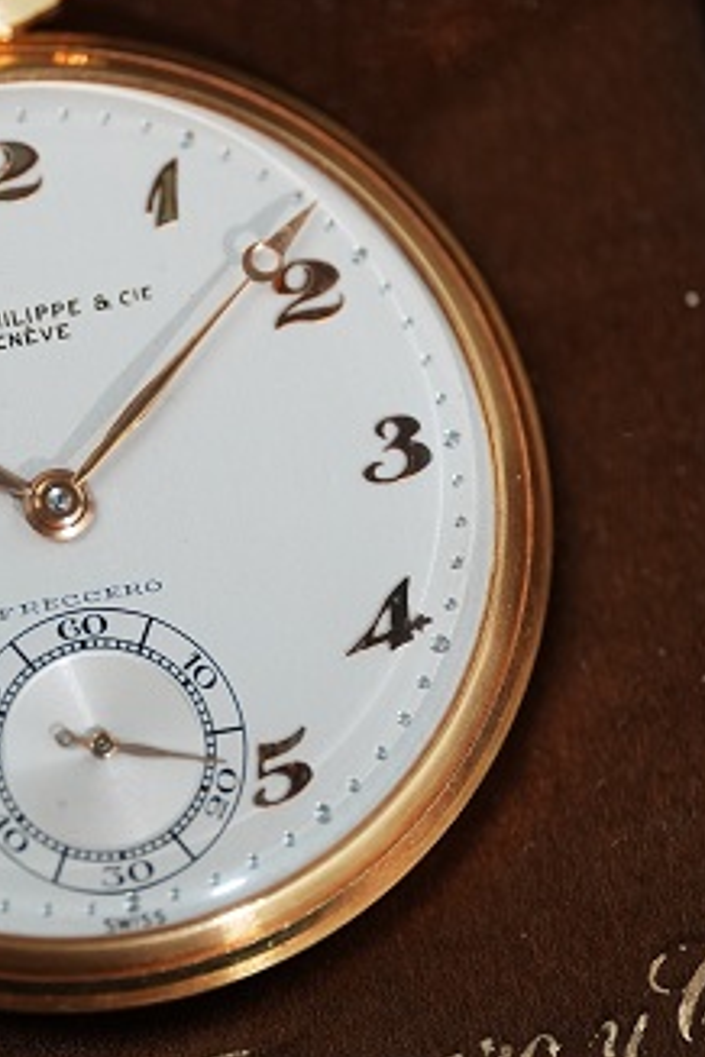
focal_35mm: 225
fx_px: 6609
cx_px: 49
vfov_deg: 9.1
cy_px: 538
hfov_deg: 6.1
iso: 1600
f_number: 2.8
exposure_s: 1/250
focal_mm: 105
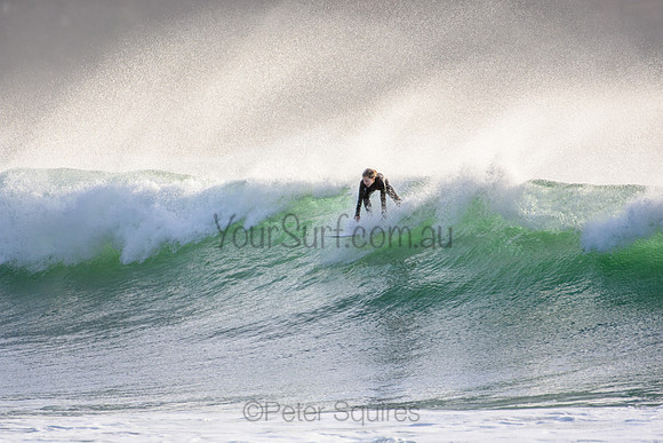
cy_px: 222
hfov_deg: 2.7
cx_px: 332
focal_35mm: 750
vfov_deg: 1.8
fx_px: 13815
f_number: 5.6
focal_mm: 500
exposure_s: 1/2000
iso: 400
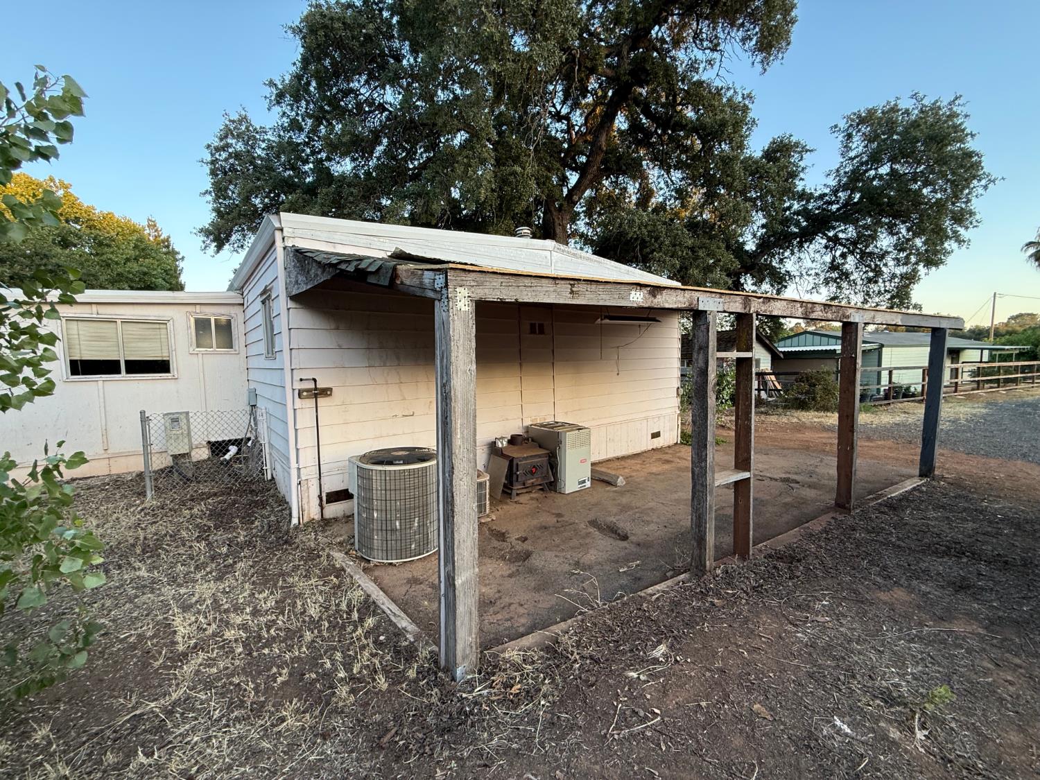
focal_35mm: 14
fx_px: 421
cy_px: 390
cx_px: 520
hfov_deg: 102.1
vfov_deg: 85.7
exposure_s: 1/99
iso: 80
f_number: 2.2
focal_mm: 2.22
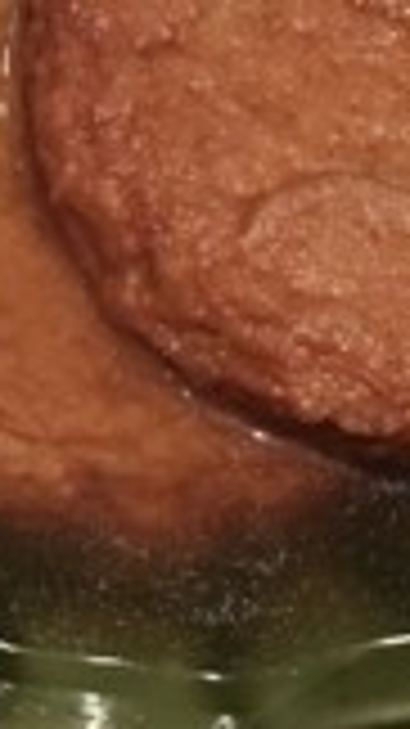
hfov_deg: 13.7
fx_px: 1703
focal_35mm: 88
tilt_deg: -54.0
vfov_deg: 24.1
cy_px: 252
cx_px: 158
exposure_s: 1/4
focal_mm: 4.15
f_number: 2.2
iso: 64
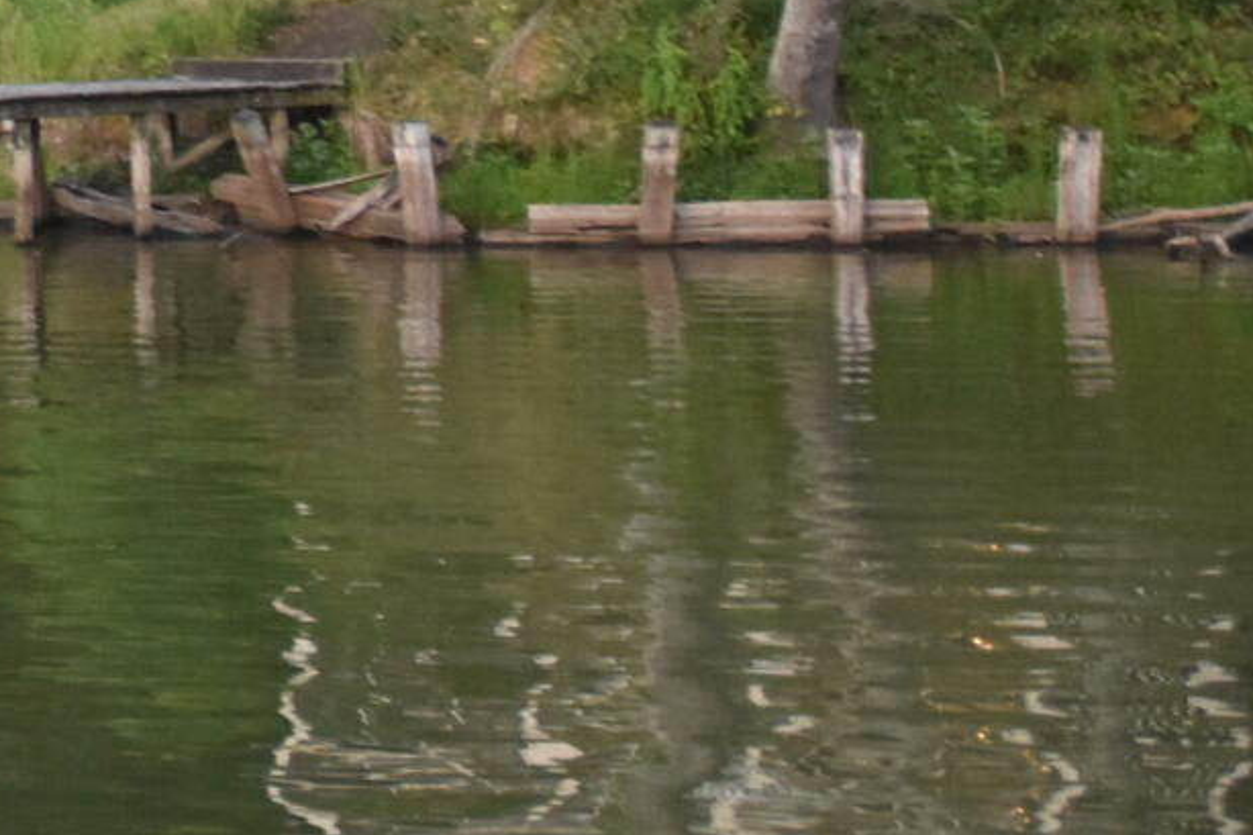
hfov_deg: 12.4
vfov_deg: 10.0
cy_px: -517
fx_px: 4593
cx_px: -1692
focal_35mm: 132
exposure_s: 1/200
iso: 800
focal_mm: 18
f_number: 3.5
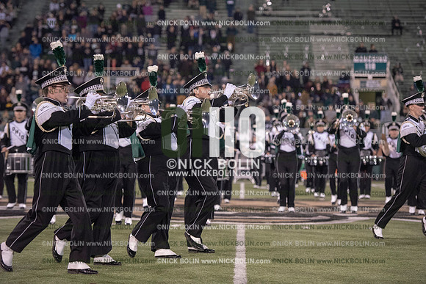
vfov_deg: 11.2
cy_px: 142
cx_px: 213
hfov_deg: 16.8
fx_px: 1444
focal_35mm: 122
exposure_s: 1/1250
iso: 5000
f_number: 3.2
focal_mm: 122
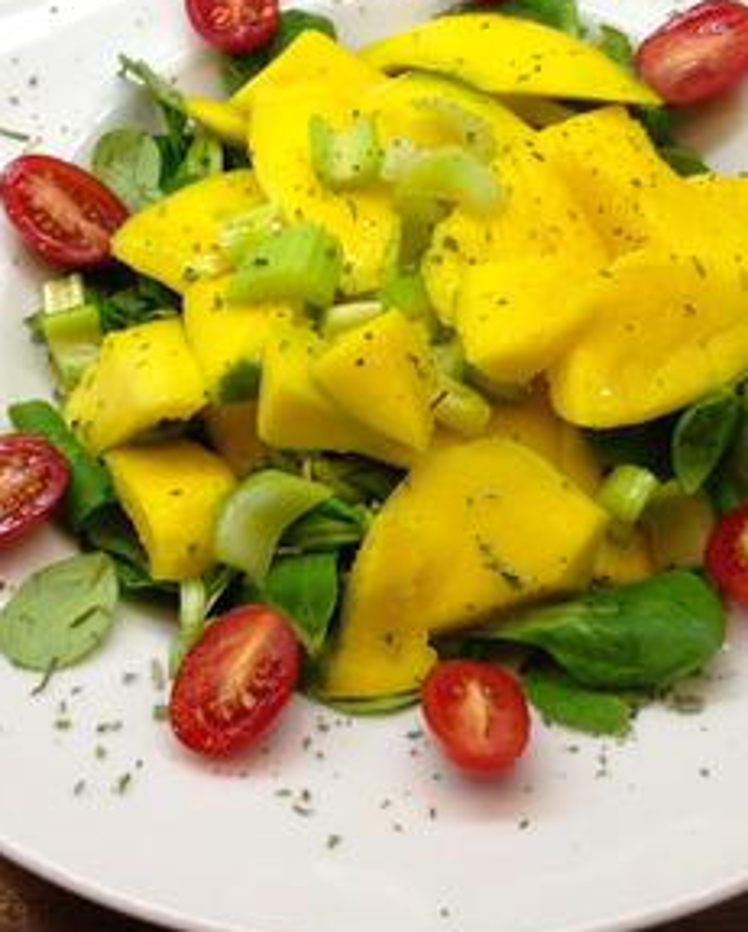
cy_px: 362
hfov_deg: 25.8
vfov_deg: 31.8
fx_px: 1630
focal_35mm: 59
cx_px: 437
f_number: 2.4
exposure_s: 1/33
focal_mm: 4.12
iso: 50
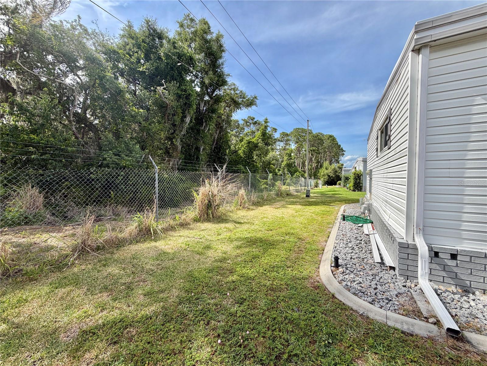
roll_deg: -1.0
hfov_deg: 102.1
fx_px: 197
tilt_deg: -0.6
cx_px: 244
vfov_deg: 85.7
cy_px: 183
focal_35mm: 14
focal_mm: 2.22
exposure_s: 1/770
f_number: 2.2
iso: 25
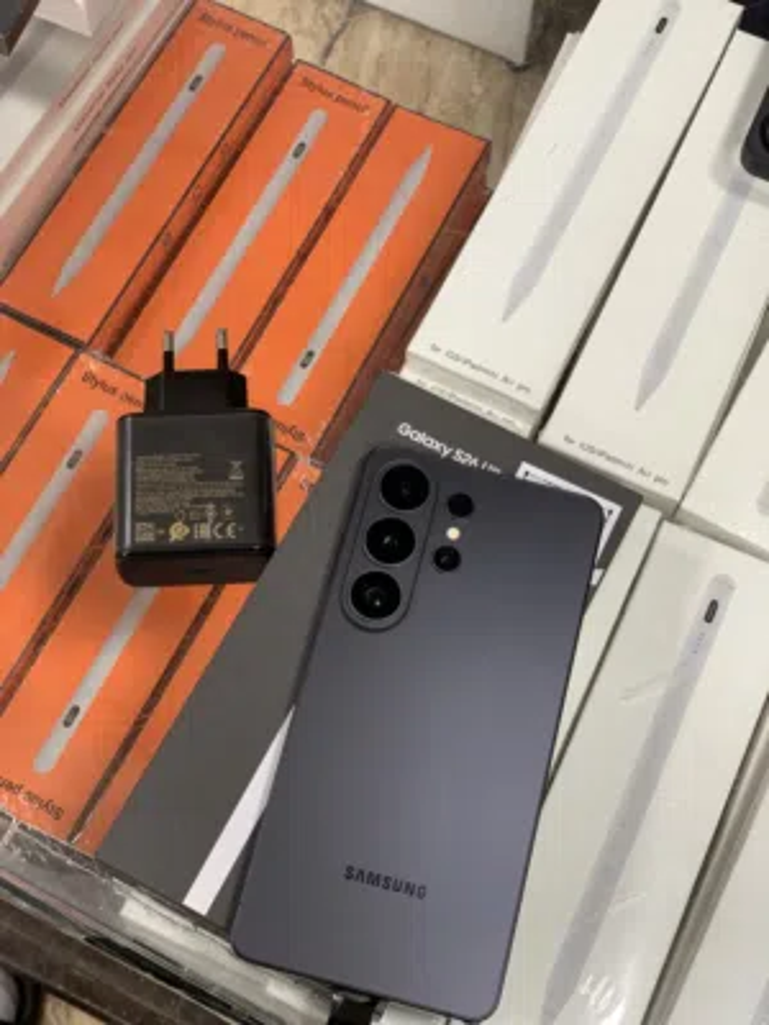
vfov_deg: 36.8
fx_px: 1540
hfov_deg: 28.0
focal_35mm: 52
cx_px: 384
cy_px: 512
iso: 64
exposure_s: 1/50
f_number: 2.4
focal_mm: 6
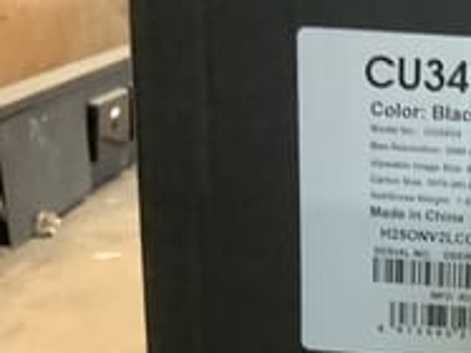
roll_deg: -1.9
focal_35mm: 83
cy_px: 311
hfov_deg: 22.7
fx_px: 1129
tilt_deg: -18.3
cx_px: 468
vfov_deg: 17.5
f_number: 2.4
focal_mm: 3.3
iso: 640
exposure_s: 1/20
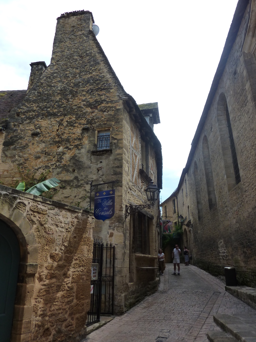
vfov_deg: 69.4
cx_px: 128
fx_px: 247
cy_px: 171
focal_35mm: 25
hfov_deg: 54.9
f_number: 4
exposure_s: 1/320
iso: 125
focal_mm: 4.1
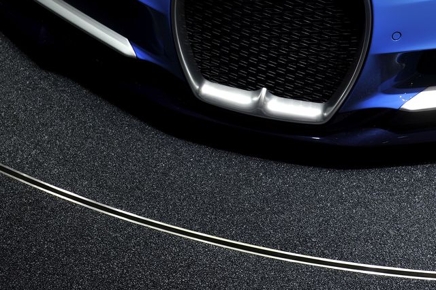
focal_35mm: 58
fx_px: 702
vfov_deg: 22.8
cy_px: 36
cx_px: 272
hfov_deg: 34.3
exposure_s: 1/320
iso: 250
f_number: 4
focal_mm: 29
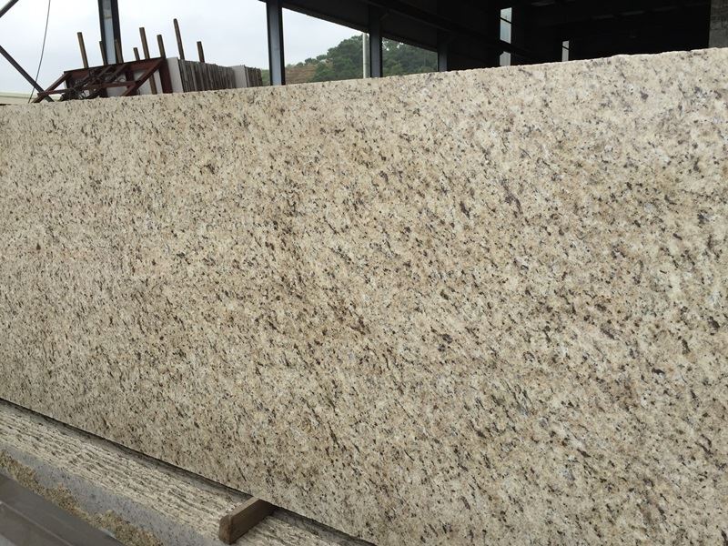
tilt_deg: -9.6
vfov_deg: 48.2
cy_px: 273
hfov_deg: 61.7
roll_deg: +0.8
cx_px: 364
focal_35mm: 29
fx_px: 610
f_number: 2.2
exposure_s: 1/1199
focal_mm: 4.15
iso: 32
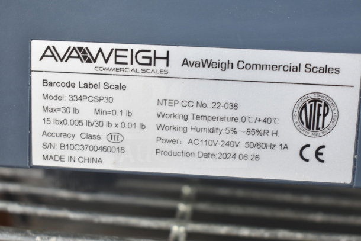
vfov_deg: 25.1
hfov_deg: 36.9
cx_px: 180
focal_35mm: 54
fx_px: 542
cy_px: 120
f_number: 4.8
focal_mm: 36
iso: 400
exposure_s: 1/60
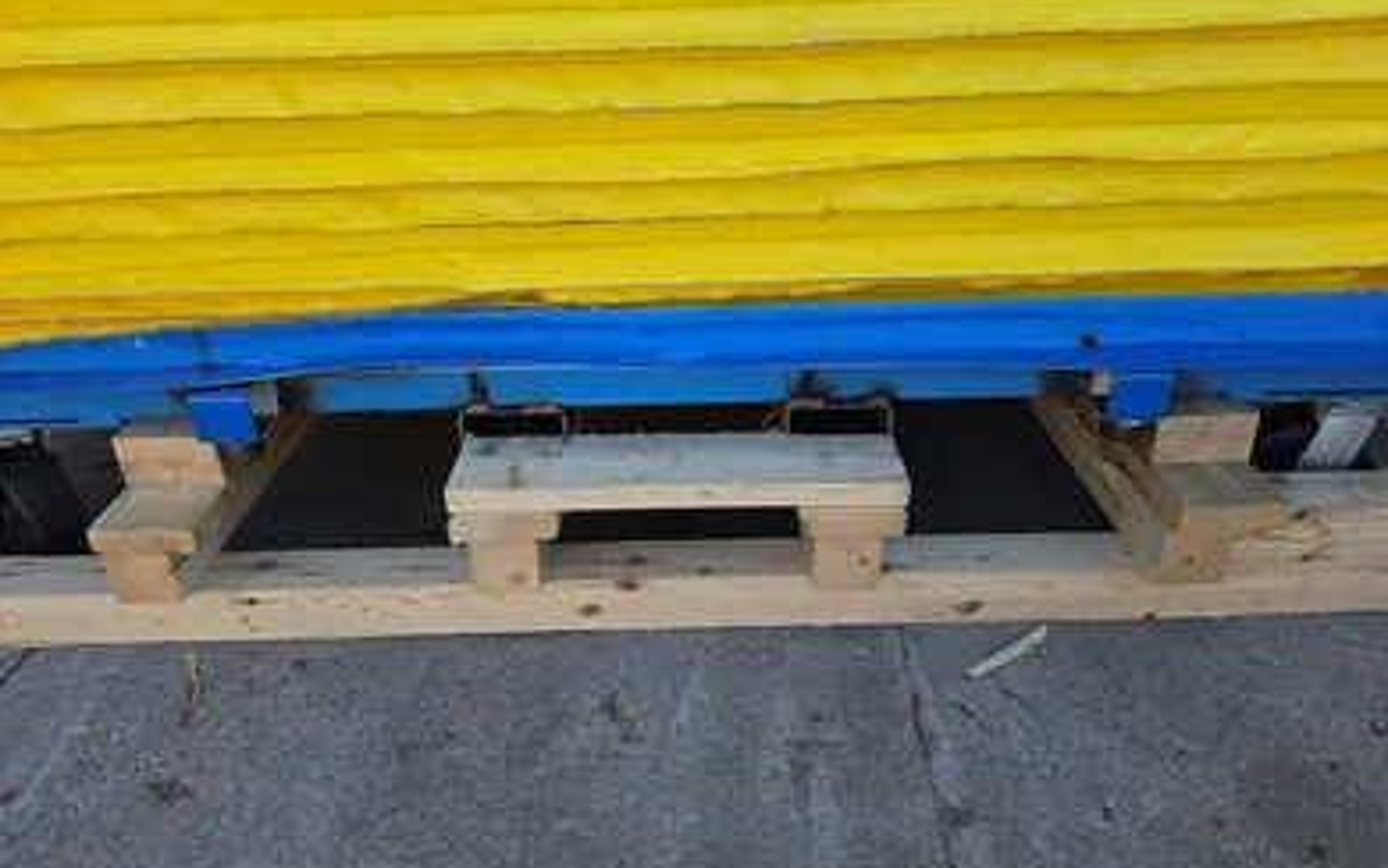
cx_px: 705
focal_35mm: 25
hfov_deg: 72.5
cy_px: 402
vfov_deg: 49.3
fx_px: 946
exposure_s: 1/359
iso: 25
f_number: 1.4
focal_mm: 6.5
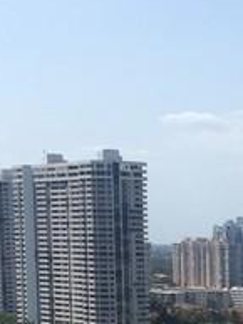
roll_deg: +0.4
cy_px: 431
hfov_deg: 9.1
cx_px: 471
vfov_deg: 12.4
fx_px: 1440
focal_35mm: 154
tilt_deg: -7.1
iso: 32
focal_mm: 4.15
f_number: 2.2
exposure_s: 1/2198
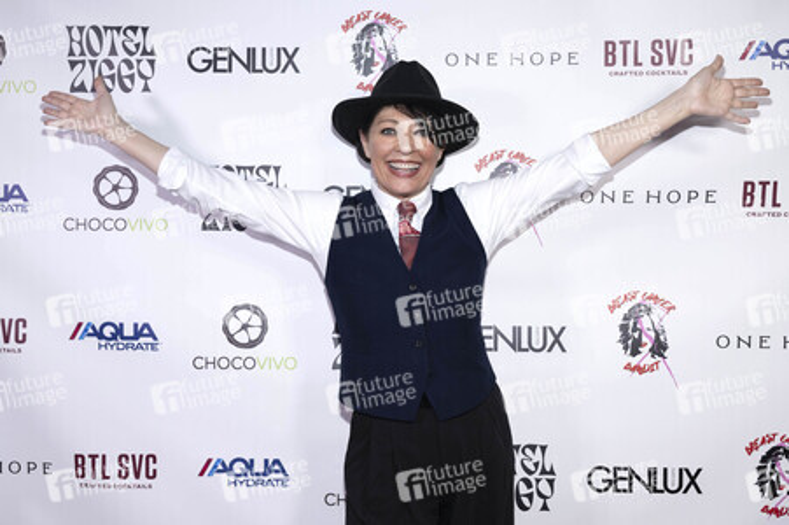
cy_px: 262
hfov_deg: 57.3
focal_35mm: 33
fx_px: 723
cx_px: 394
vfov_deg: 39.9
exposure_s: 1/200
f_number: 5.6
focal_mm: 33
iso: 800
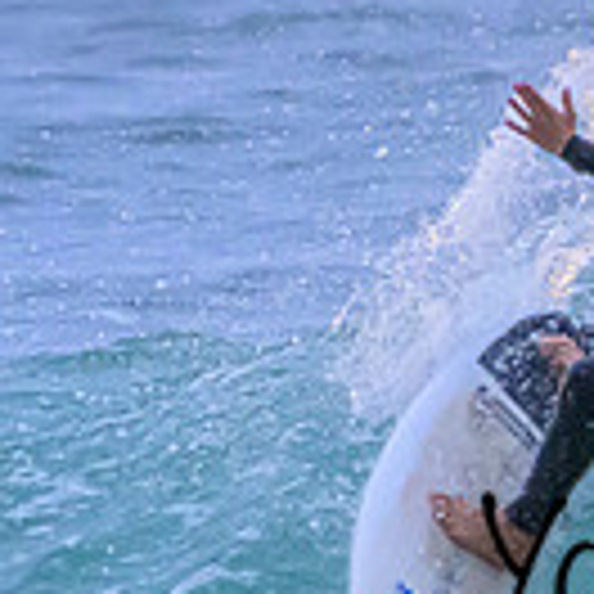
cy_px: 587
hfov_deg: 0.5
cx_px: 781
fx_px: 73327
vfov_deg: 0.5
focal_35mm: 3777
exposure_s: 1/500
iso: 14400
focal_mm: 900
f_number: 11
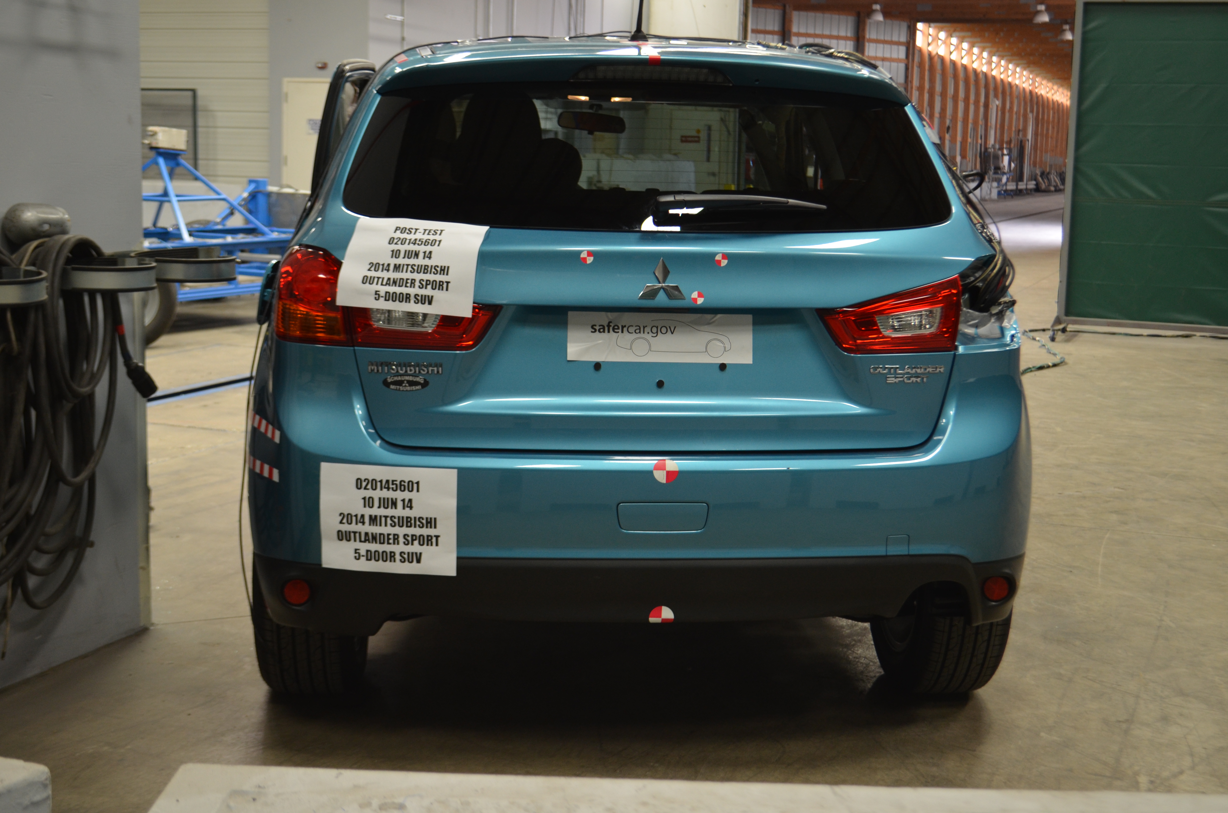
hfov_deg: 41.2
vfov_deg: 28.0
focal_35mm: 48
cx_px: 614
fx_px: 1634
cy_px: 406
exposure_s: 1/60
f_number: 4.8
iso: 500
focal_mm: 32
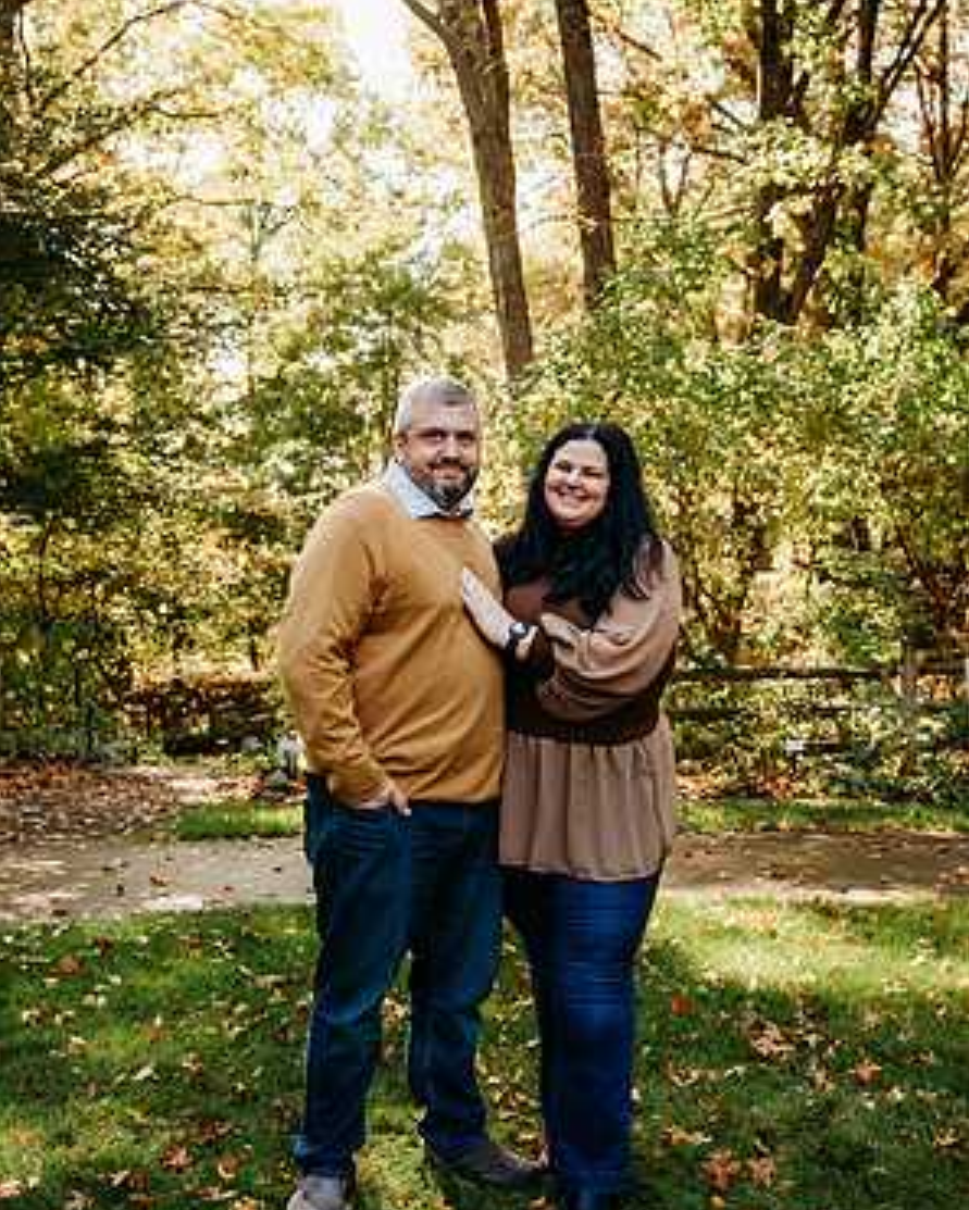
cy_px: 626
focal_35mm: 41
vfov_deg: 44.8
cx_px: 483
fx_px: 1469
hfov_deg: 36.5
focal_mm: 36
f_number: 4.5
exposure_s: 1/250
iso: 400
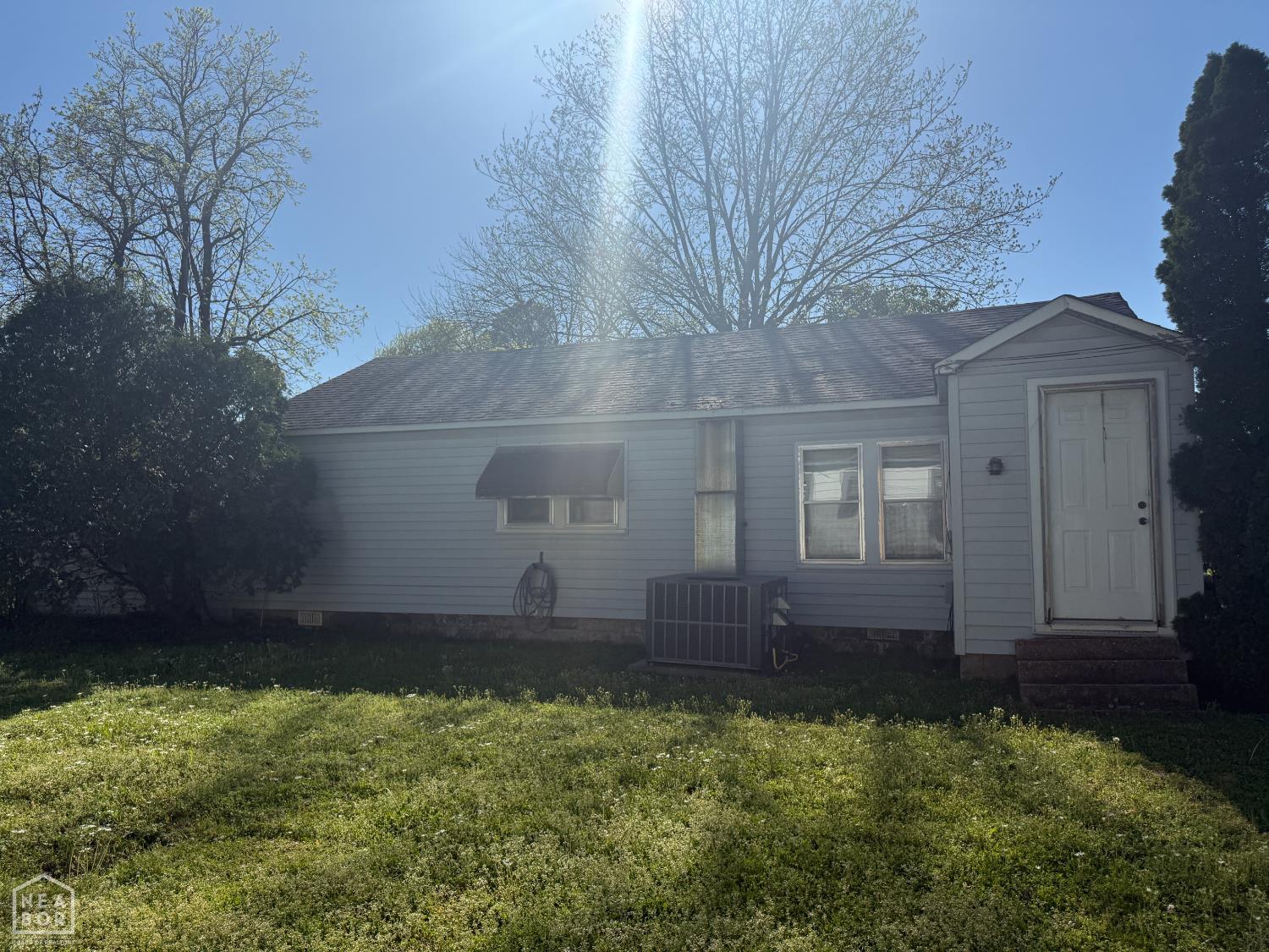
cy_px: 476
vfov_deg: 56.8
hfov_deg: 71.6
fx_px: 880
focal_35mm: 24
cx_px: 634
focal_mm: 6.76
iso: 100
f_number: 1.78
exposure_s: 1/10309
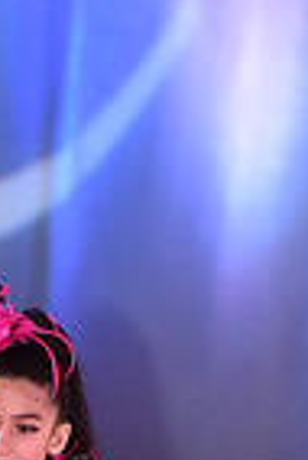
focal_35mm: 755
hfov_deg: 1.8
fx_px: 9665
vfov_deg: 2.7
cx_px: -89
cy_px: 664
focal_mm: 185
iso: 2000
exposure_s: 1/250
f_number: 5.6
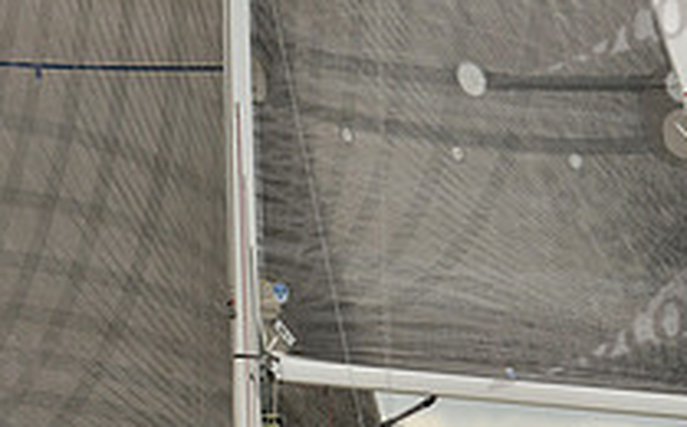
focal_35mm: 524
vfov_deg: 2.5
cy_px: 521
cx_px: 316
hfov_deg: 4.0
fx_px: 9798
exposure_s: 1/800
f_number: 8
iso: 320
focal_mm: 185
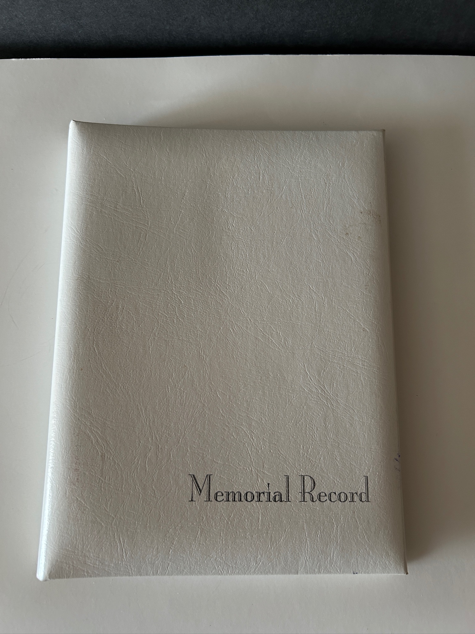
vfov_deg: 67.3
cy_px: 317
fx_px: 476
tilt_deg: -78.9
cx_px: 238
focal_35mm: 26
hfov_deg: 53.1
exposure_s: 1/74
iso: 125
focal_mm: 5.7
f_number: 1.5
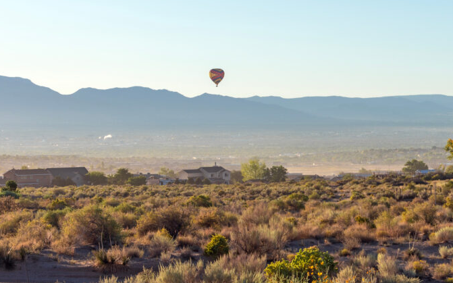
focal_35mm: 124
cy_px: 82
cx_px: 317
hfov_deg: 16.8
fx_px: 1530
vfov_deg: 10.5
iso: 100
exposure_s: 1/250
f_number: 10
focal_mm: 68
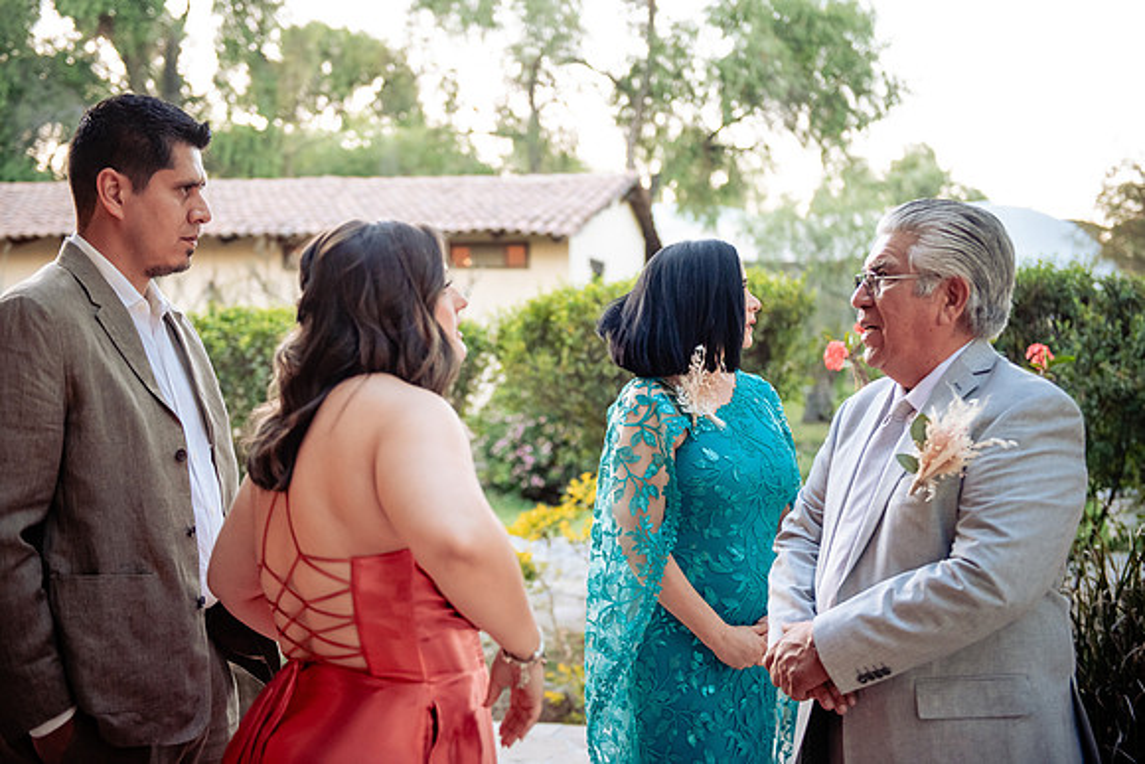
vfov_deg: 27.0
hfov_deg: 39.6
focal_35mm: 50
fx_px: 1591
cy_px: 382
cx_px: 572
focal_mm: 50
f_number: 2.8
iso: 2000
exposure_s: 1/160
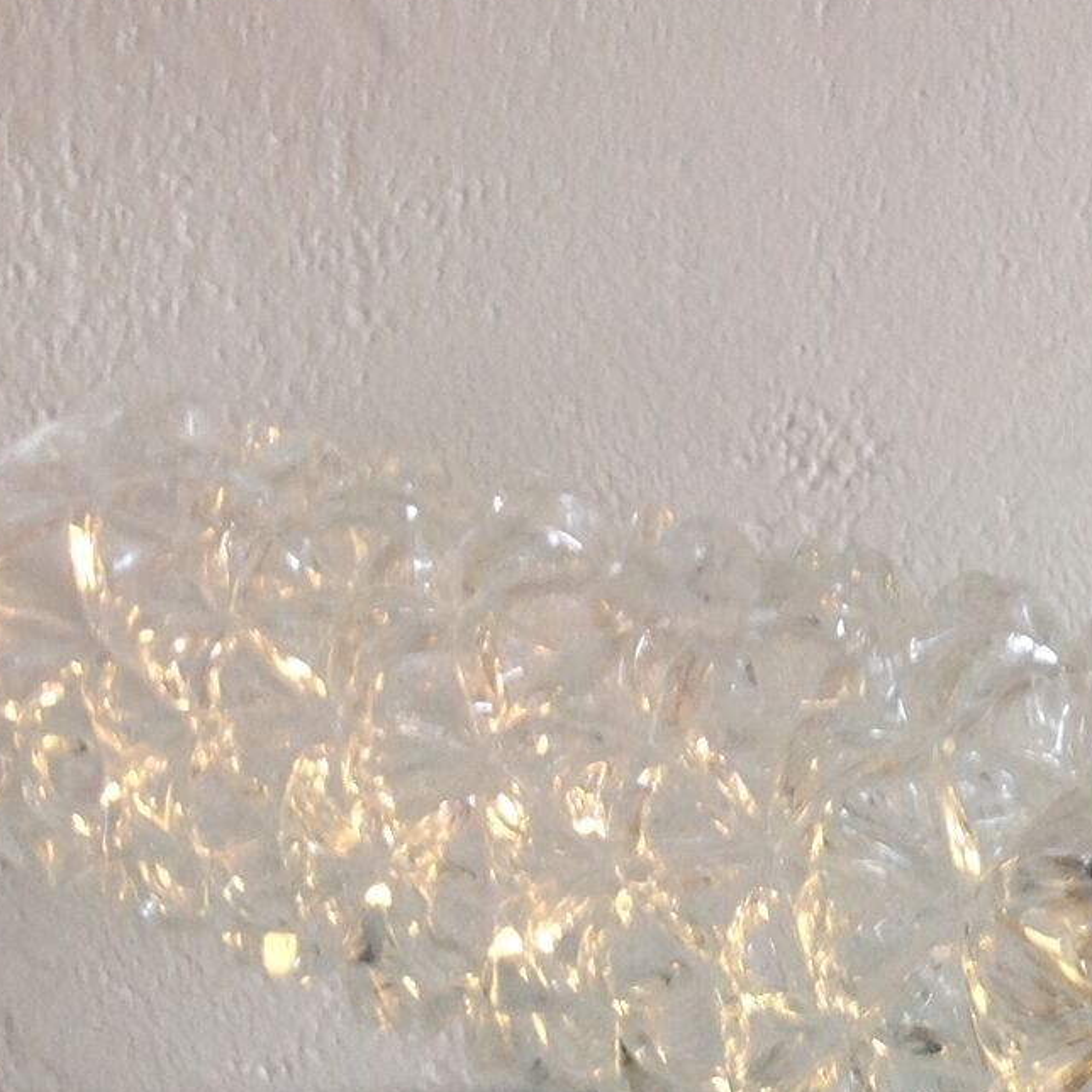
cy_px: 1024
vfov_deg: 17.8
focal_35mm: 96
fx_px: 3426
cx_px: 1536
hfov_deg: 16.8
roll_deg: -0.4
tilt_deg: -29.9
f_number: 2.4
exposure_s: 1/15
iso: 64
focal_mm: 4.28
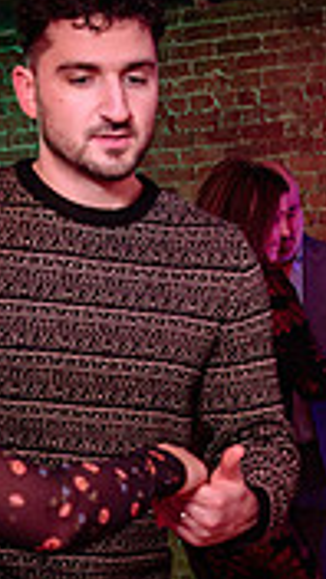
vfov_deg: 17.4
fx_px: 1890
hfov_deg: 9.7
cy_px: 382
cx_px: 376
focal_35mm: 123
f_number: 3.5
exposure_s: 1/125
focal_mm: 32
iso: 1000
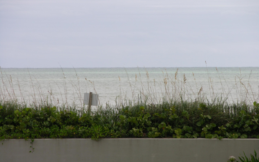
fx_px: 2104
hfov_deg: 7.0
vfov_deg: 4.4
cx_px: 130
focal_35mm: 298
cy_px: 80
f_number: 5.3
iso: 50
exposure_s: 1/270
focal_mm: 71.2
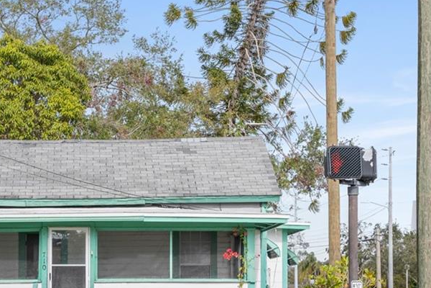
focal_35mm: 80
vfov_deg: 16.6
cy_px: 311
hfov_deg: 24.8
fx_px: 958
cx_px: 70
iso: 250
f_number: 9
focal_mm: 30
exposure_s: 1/640
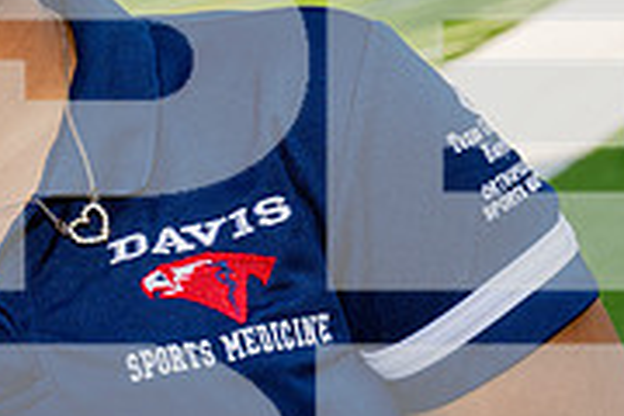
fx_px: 2929
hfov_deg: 11.9
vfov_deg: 8.1
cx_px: -156
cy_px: 109
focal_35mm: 169
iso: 100
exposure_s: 1/250
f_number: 8
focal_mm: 52
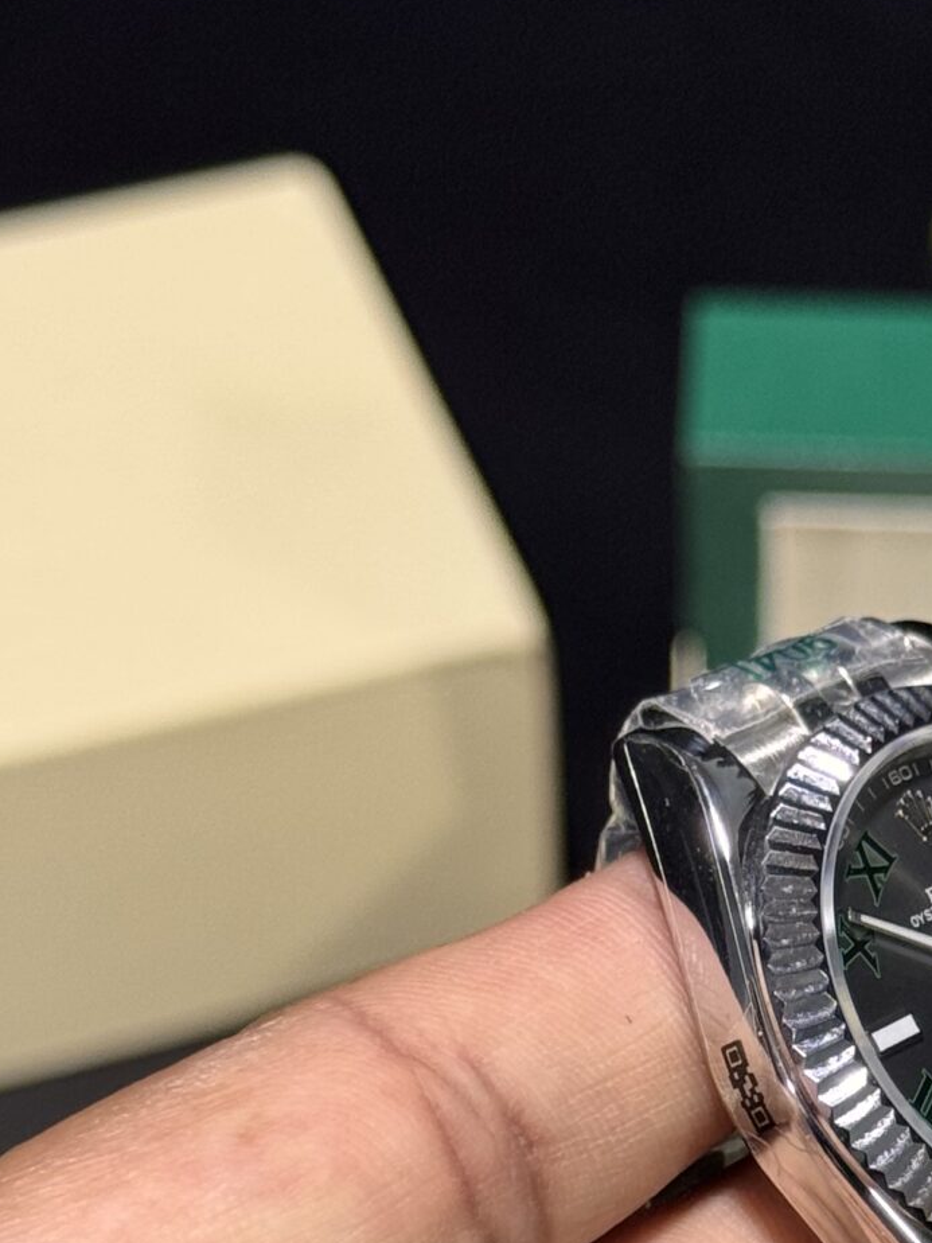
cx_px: 882
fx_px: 4775
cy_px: 1185
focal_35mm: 133
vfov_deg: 14.6
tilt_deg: -48.7
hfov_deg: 11.1
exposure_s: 1/50
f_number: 1.78
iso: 125
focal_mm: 6.76
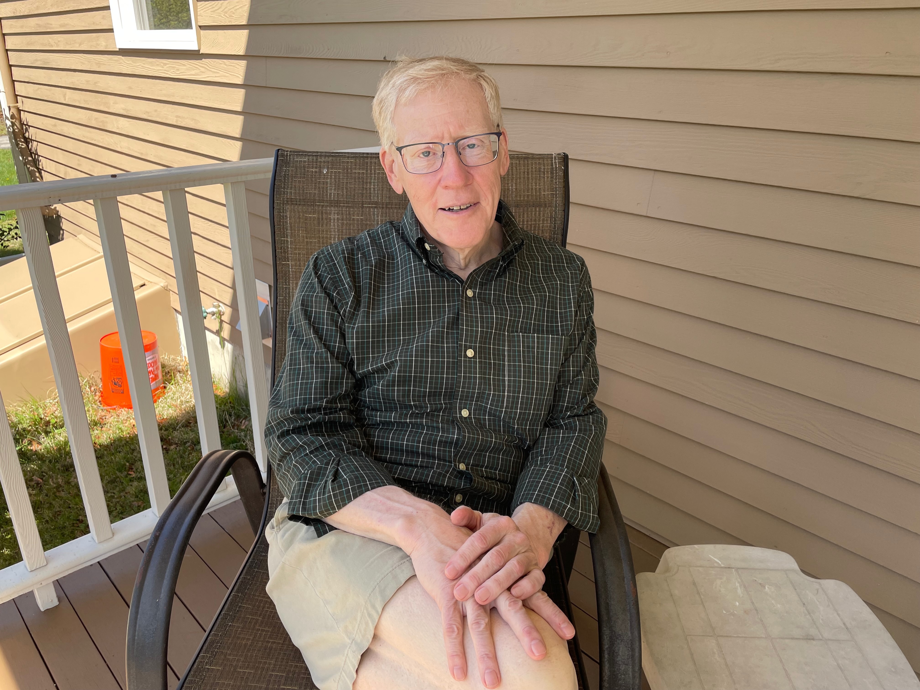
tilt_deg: -23.1
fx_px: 691
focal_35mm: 26
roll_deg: -0.2
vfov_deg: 53.1
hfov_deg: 67.3
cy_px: 345
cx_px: 460
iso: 32
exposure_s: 1/437
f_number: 1.6
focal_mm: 4.2
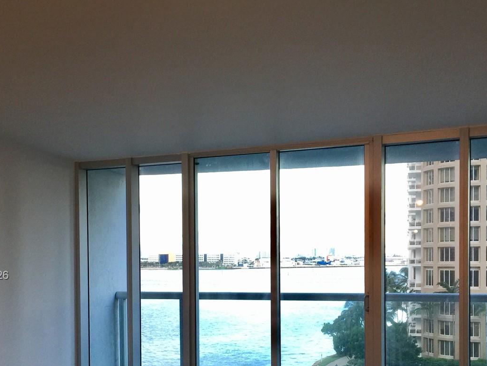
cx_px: 239
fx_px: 633
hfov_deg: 42.1
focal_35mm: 45
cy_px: 276
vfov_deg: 31.6
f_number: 2.2
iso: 40
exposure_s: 1/30
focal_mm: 4.15
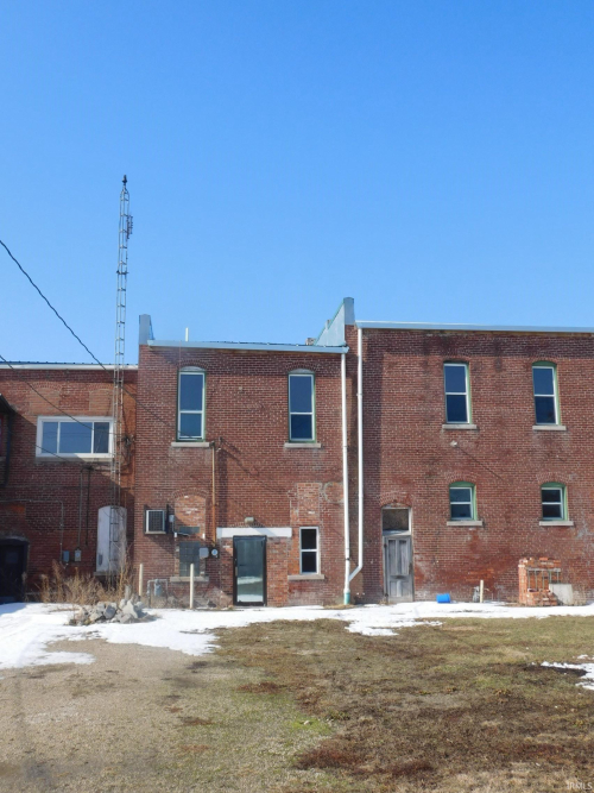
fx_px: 824
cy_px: 396
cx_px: 297
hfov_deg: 39.6
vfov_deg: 51.4
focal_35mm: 36
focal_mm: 6.3
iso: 125
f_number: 3.5
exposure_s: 1/1250
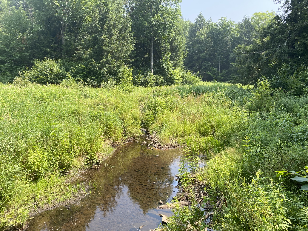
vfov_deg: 53.1
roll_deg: -1.2
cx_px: 154
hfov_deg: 67.3
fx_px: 231
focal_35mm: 26
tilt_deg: -9.1
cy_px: 116
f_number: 1.8
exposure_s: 1/616
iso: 32
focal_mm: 4.25
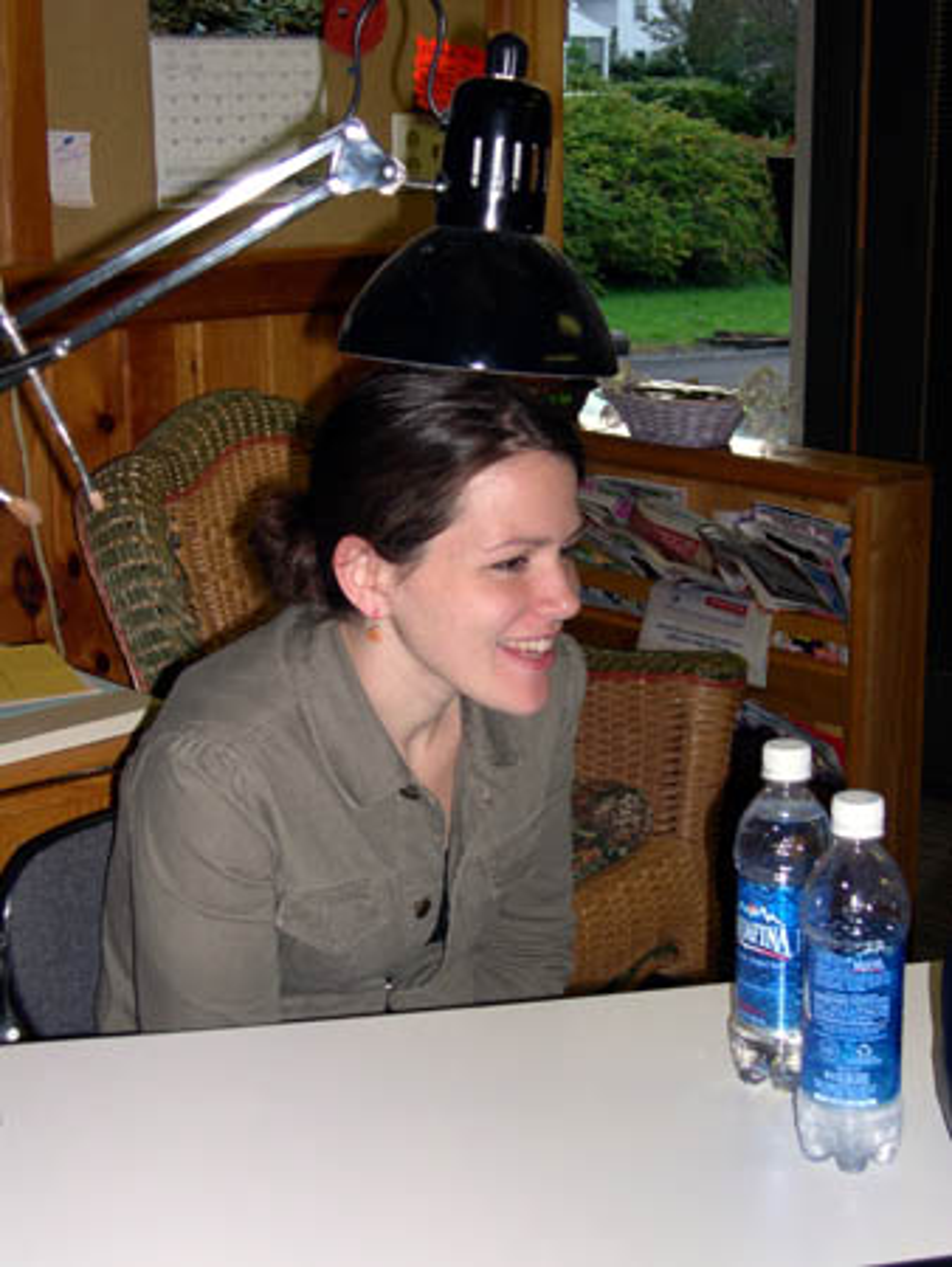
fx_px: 2088
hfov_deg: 25.7
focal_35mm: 57
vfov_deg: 33.8
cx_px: 476
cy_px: 634
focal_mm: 12.2
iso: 100
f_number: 3.4
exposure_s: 1/60
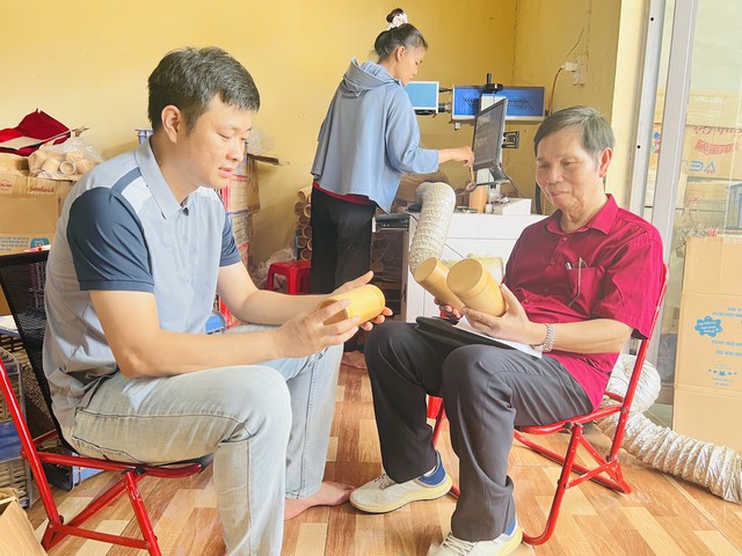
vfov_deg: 53.1
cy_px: 278
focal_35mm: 26
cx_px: 371
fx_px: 557
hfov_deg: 67.3
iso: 125
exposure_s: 1/75
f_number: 1.5
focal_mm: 5.7
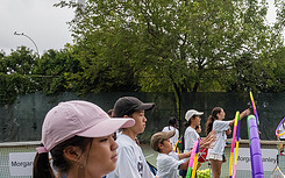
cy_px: 168
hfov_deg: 27.2
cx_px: 306
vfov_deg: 18.2
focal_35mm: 70
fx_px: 544
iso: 1600
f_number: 6.3
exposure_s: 1/1000
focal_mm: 29
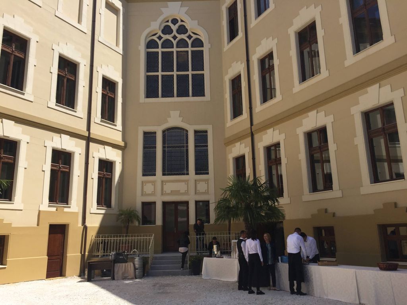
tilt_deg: +14.2
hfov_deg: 61.7
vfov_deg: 48.2
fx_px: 341
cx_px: 204
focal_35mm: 29
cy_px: 152
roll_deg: +0.8
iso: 32
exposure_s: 1/2475
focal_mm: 4.15
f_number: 2.2
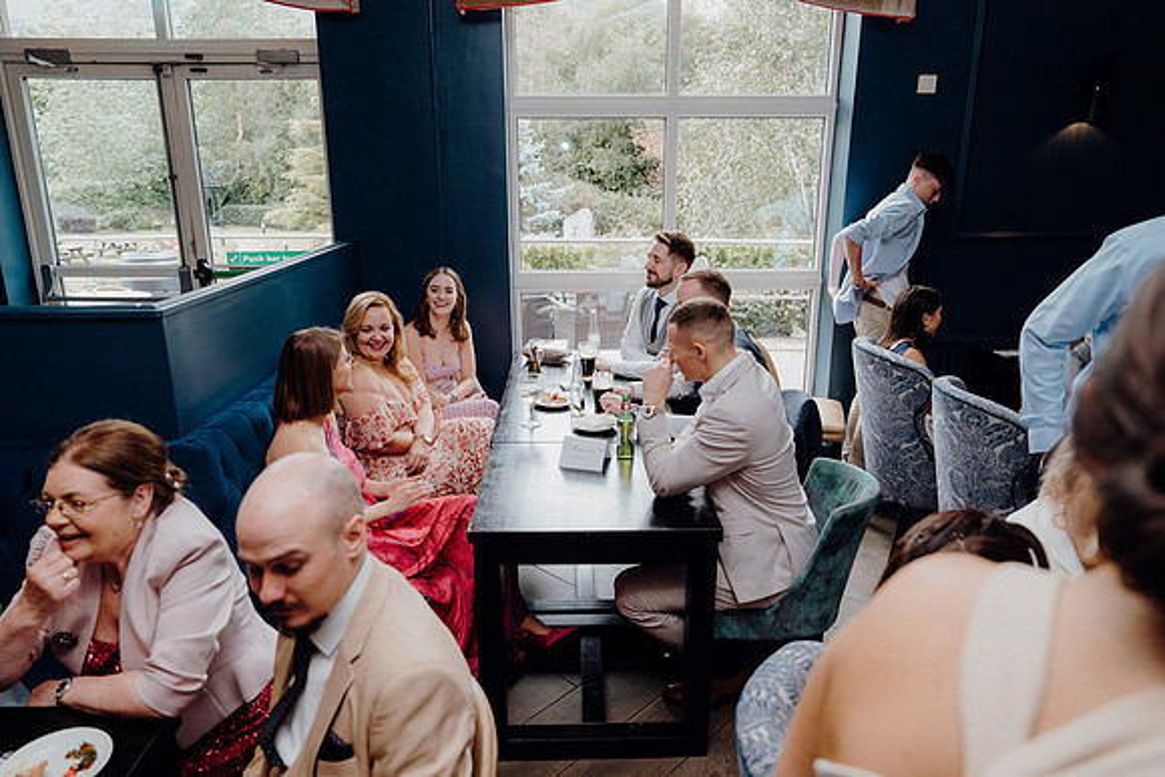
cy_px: 388
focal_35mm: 24
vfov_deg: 53.2
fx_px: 777
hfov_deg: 73.7
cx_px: 582
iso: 500
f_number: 3.5
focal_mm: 24
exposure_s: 1/160
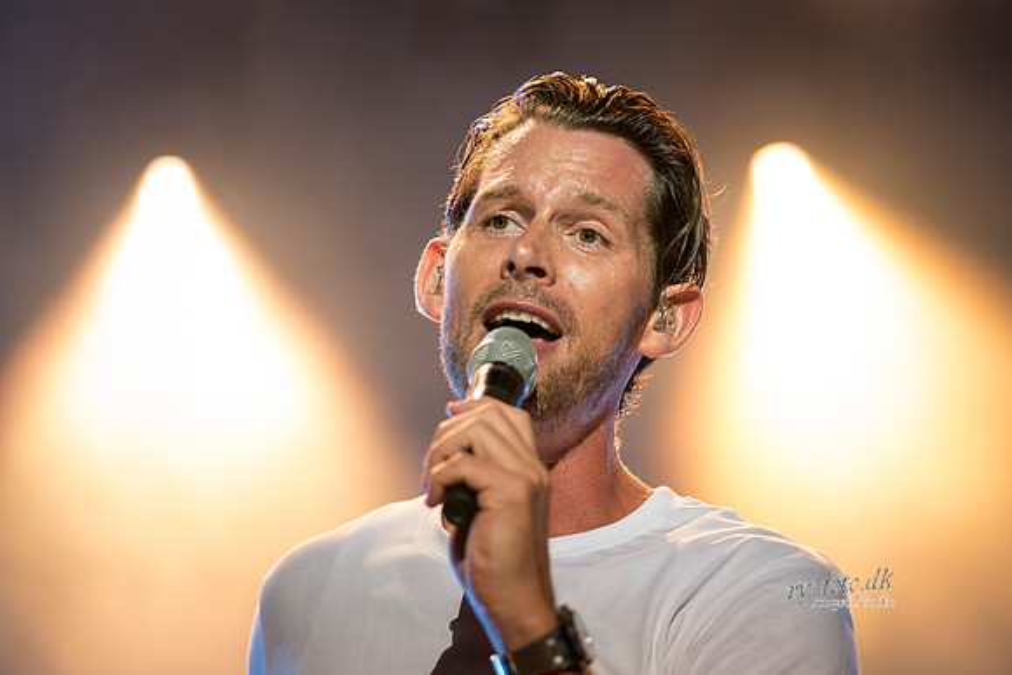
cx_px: 621
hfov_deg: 14.9
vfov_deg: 10.0
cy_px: 358
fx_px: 3865
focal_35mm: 137
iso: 1000
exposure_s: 1/400
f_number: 2.8
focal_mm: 112
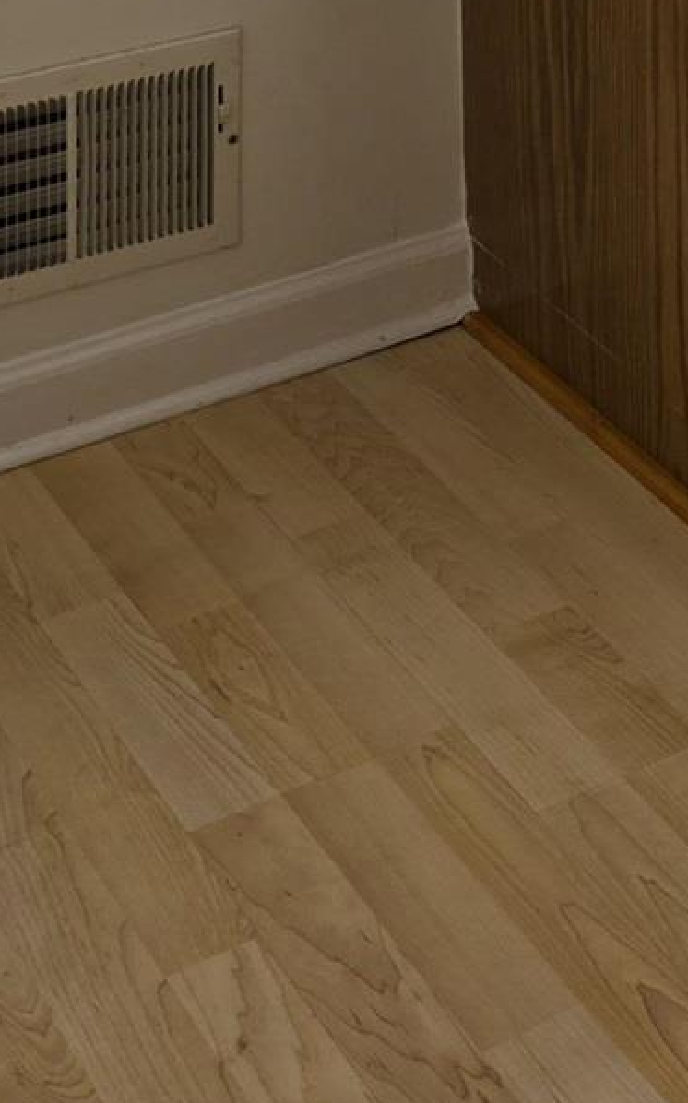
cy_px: -762
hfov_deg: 13.3
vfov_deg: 18.3
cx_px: 937
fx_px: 2824
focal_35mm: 94
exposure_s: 1/120
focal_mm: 6.3
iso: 50
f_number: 1.7
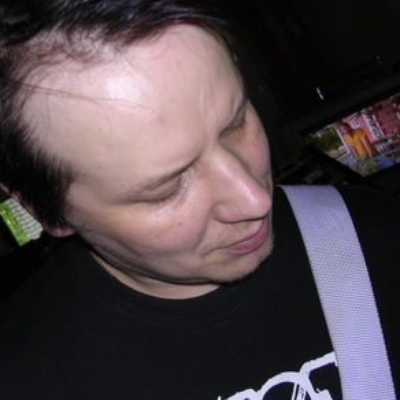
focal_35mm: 46
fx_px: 601
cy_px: 200
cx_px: 152
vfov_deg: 36.8
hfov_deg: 36.6
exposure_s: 1/60.1
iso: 100
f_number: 2.8
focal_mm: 5.8
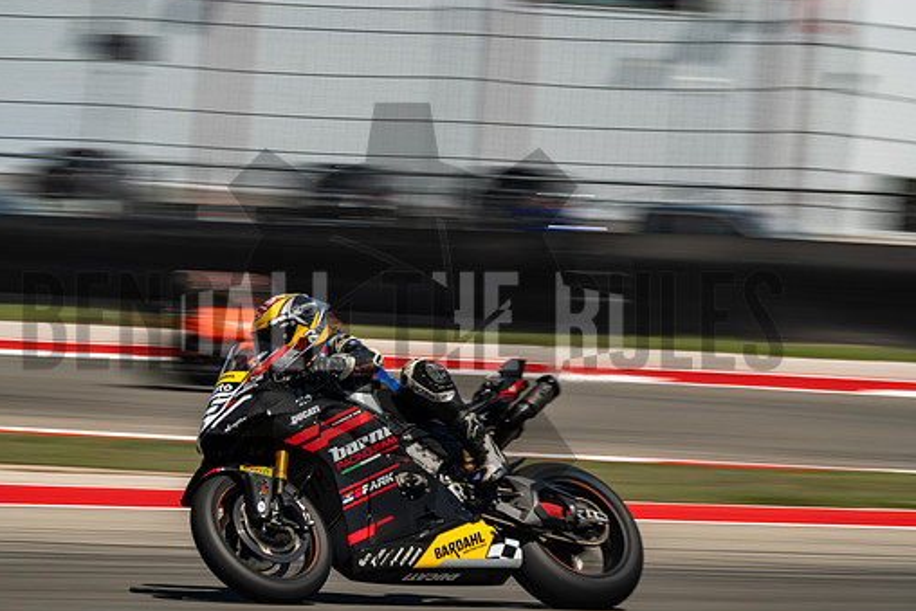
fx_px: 10613
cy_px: 324
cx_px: 402
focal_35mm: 417
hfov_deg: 4.9
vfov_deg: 3.3
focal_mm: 243.3
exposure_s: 1/80
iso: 160
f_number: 16
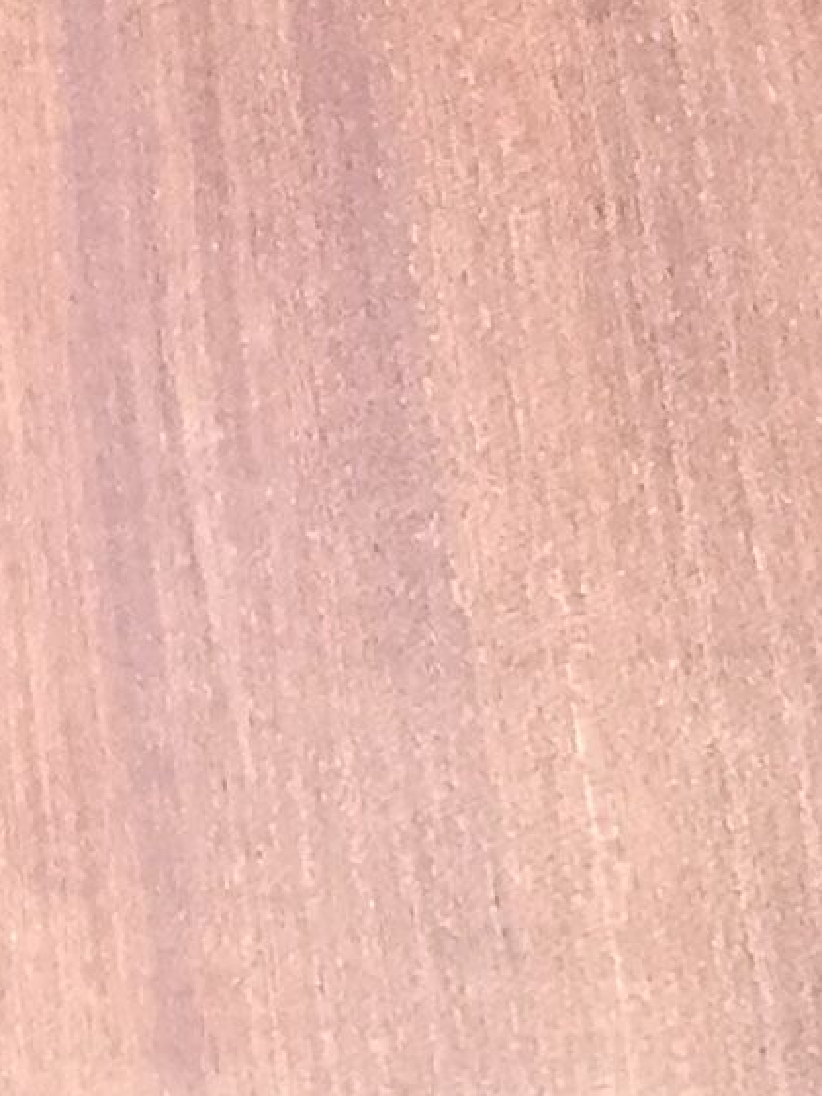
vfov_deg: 11.1
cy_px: -701
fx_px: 5351
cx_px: -687
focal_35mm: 169
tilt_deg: -50.5
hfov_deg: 8.4
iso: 100
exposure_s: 1/33
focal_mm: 4.15
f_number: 2.2
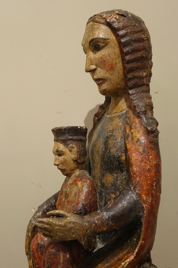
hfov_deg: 26.5
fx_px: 378
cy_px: 134
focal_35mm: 51
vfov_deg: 38.9
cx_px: 89
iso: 800
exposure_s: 1/25
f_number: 2.8
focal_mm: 18.59
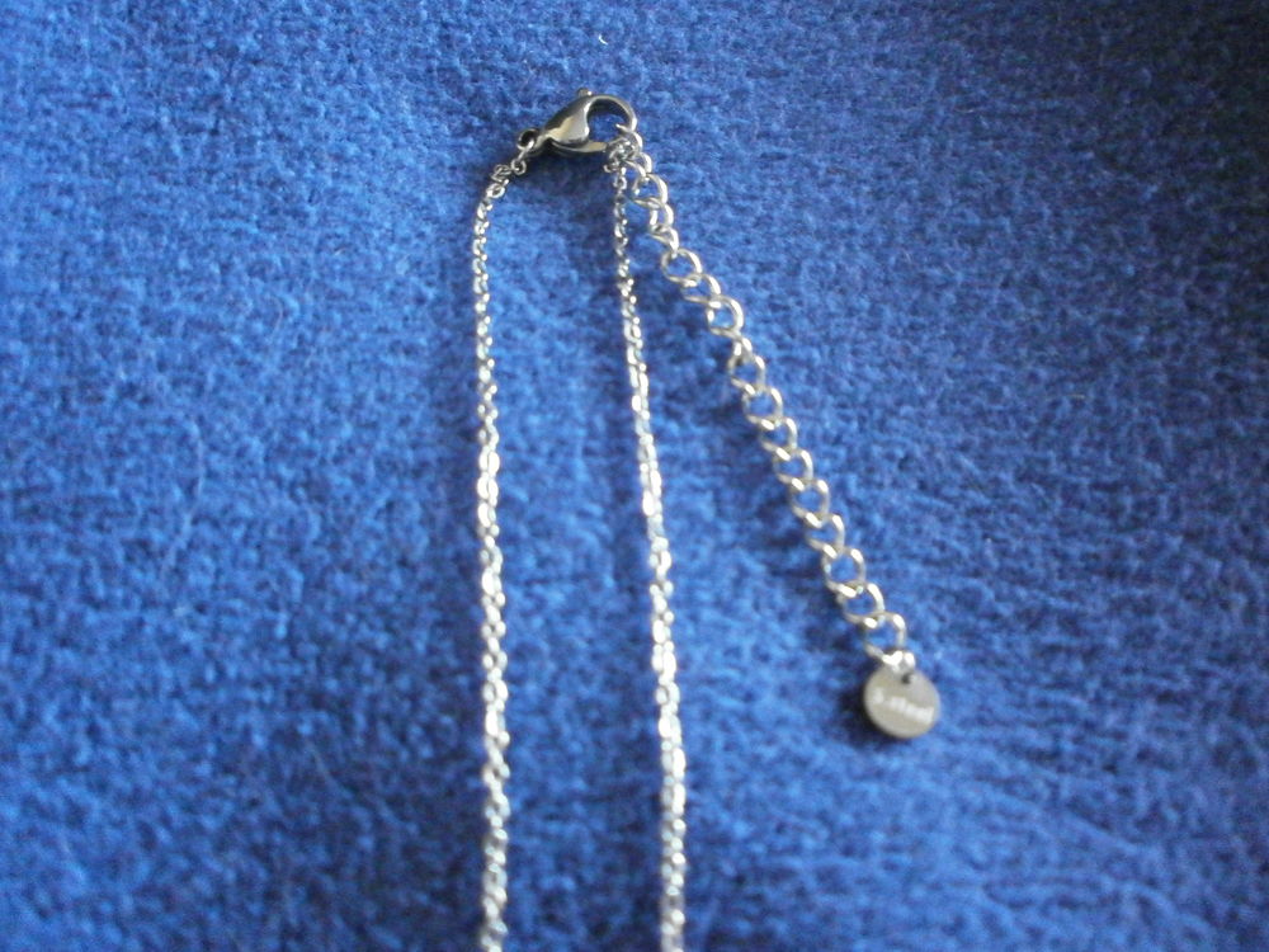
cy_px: 476
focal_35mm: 27
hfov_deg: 65.3
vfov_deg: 51.4
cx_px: 634
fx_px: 990
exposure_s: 1/30
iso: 800
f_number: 2.9
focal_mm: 4.8
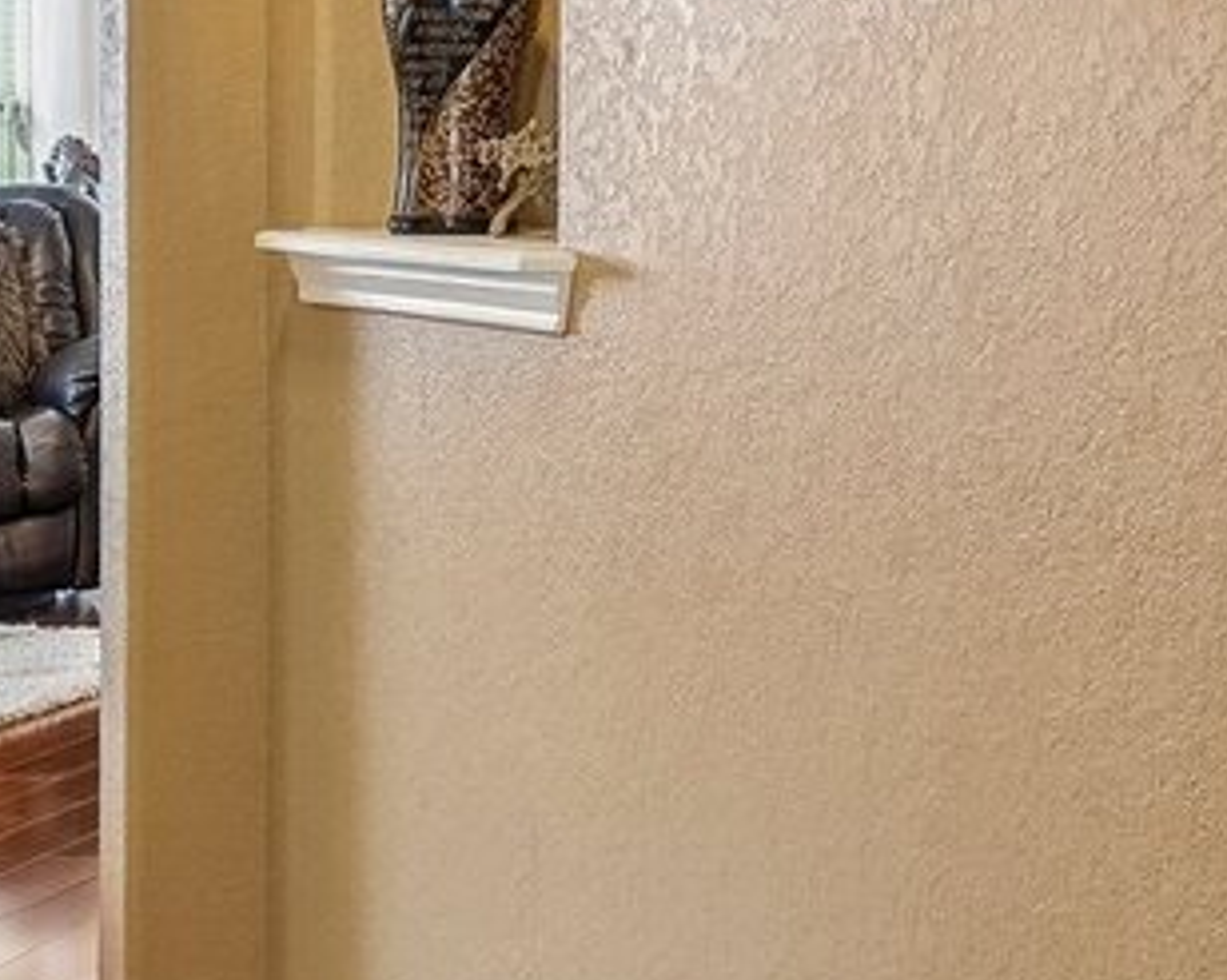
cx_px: 1251
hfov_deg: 22.5
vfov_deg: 18.6
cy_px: 127
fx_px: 2957
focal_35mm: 81
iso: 400
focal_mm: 16.5
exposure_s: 1/5
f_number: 8
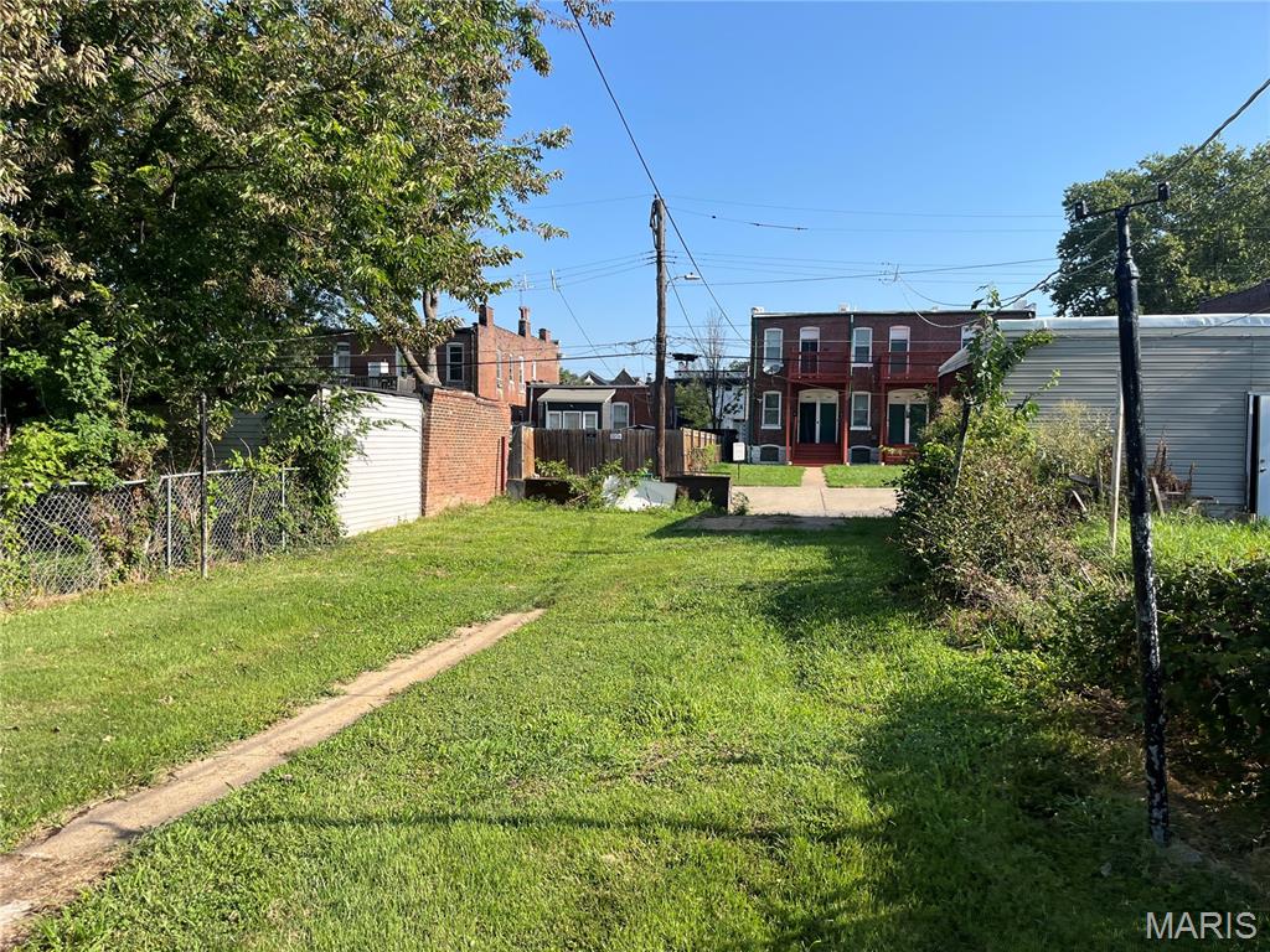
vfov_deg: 53.1
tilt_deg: -0.1
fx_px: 954
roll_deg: -2.4
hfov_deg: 67.3
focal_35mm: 26
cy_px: 476
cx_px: 635
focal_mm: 5.1
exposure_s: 1/2222
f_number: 1.6
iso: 50
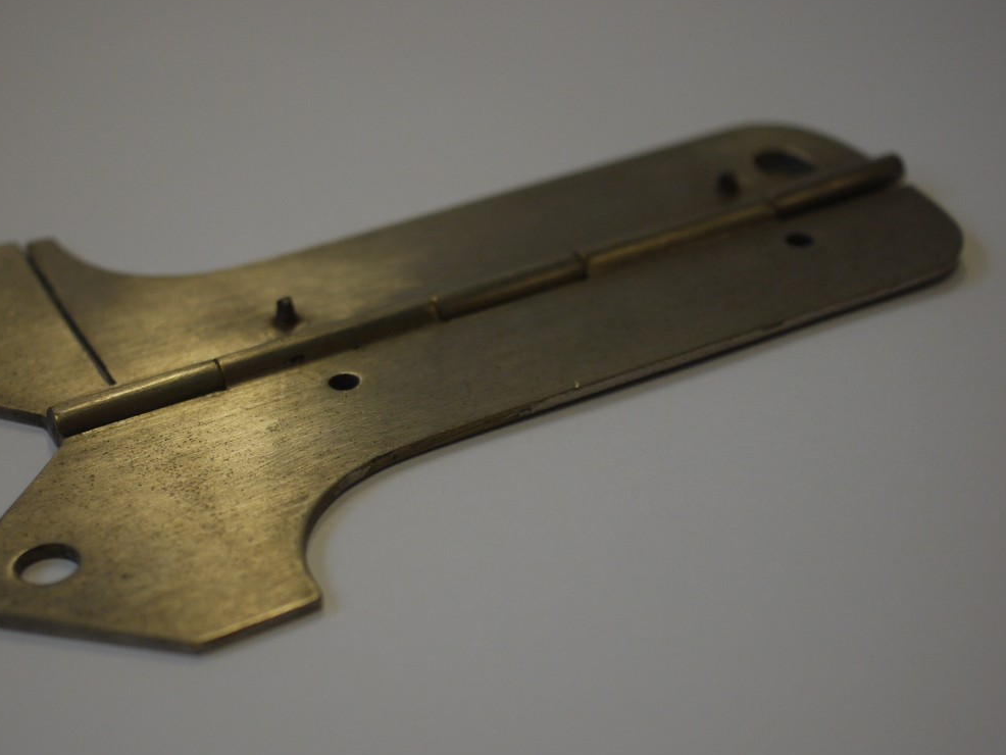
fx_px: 2122
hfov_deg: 26.6
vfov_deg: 20.2
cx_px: 403
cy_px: 427
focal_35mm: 73
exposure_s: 1/400
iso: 400
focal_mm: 30
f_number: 3.5
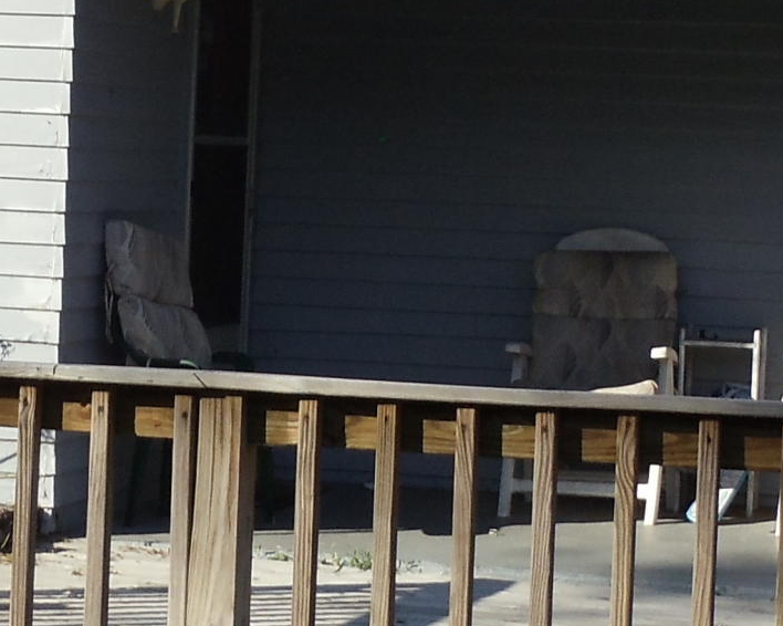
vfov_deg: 8.5
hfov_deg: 10.6
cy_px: 177
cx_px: 209
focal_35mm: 182
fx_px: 4216
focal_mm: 6
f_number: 7.1
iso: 100
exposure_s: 1/200
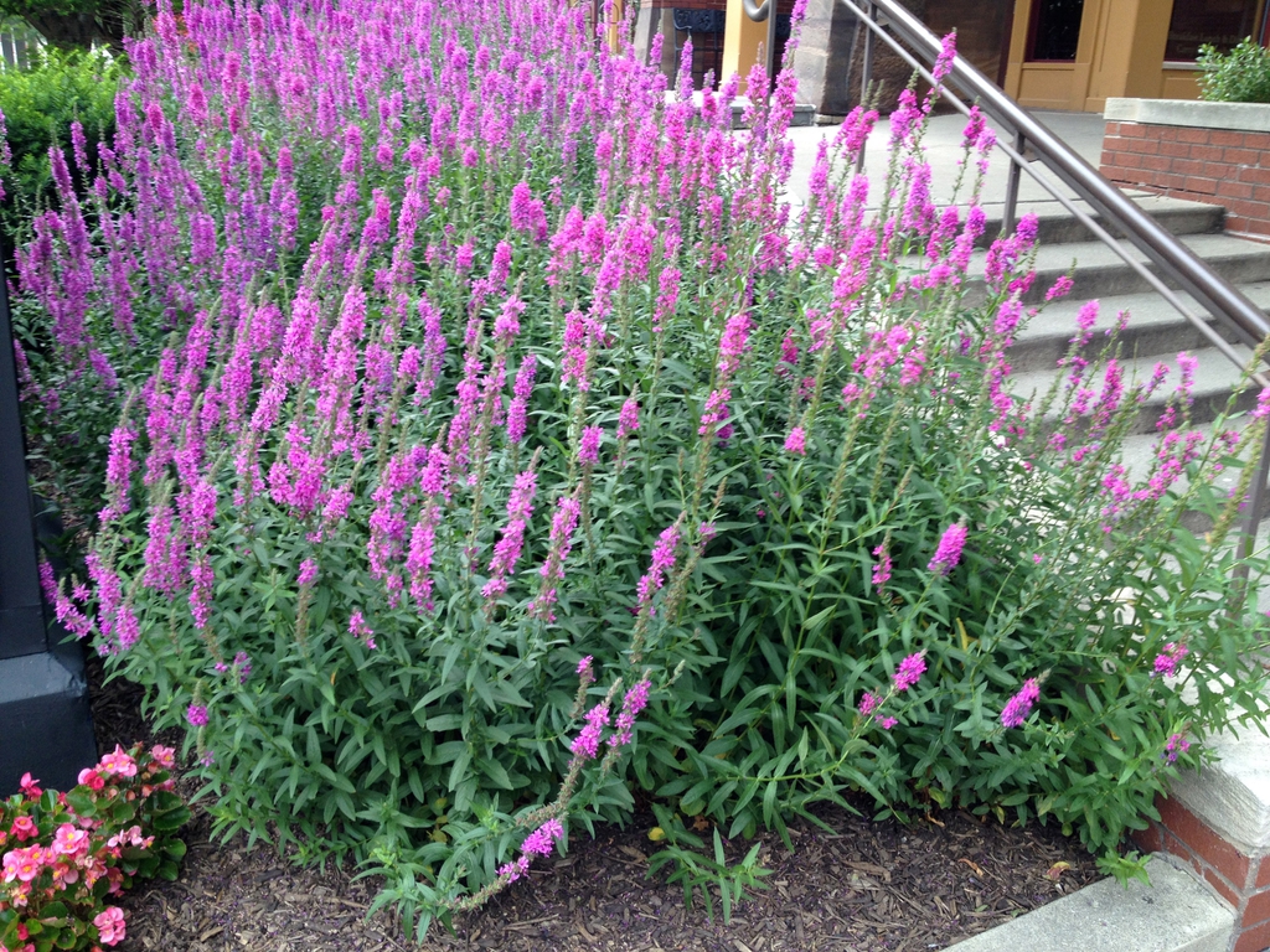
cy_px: 476
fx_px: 1284
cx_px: 635
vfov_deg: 40.7
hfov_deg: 52.6
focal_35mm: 35
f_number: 2.4
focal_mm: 4.28
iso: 64
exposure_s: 1/120
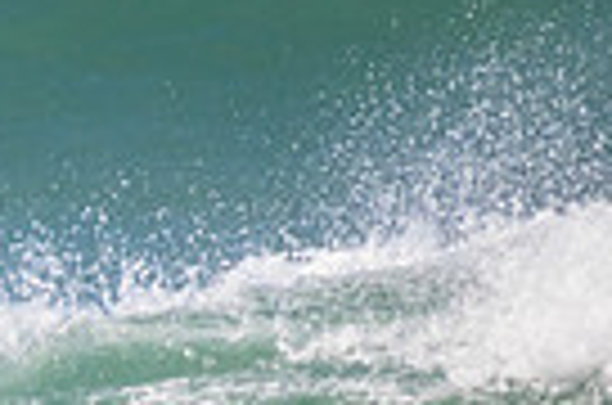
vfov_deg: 0.4
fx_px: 58089
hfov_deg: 0.6
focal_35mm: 3425
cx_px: -522
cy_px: 592
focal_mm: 800
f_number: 11
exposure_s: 1/2000
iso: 2000
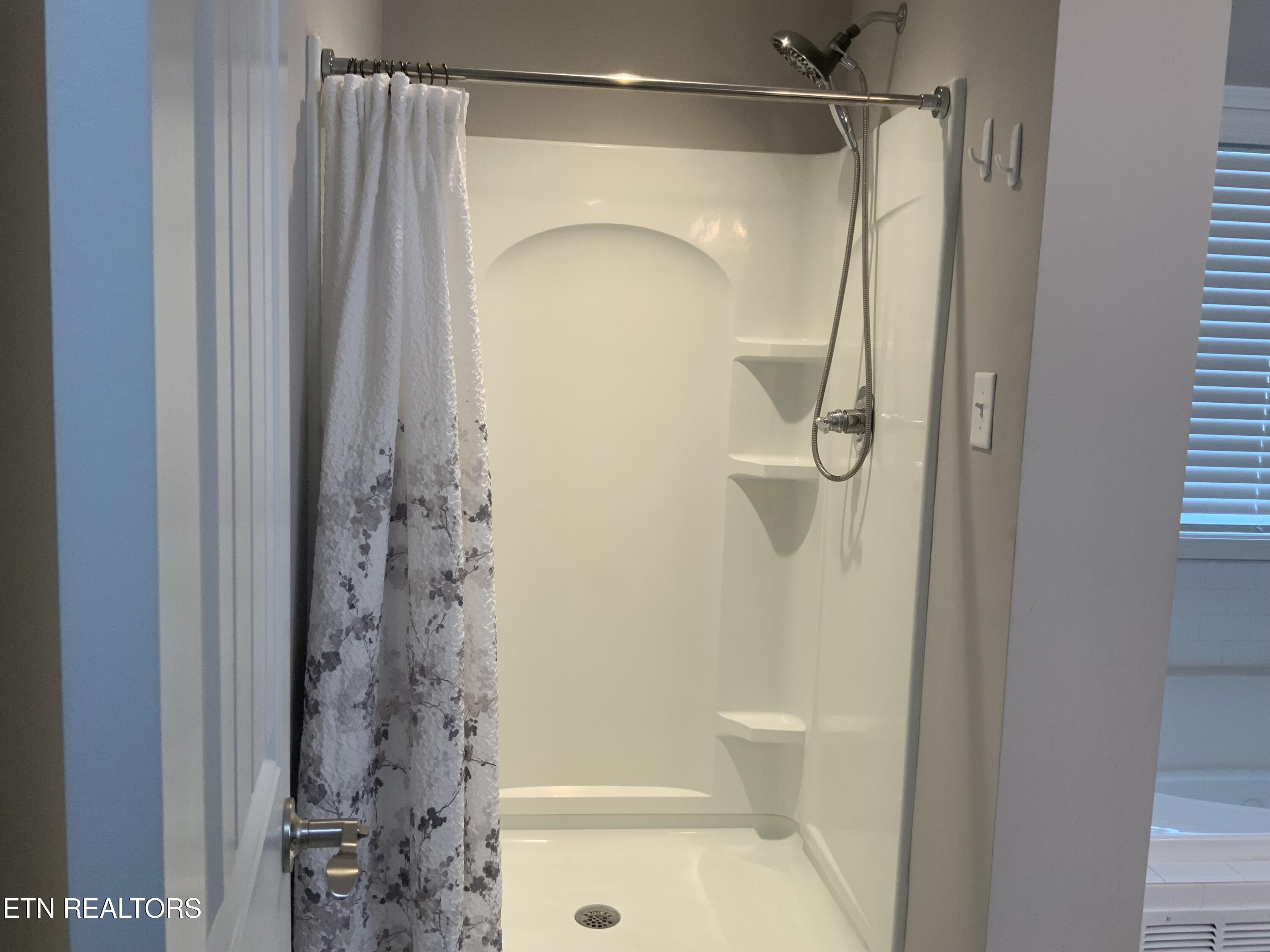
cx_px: 635
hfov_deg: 61.7
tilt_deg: -6.4
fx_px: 1064
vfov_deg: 48.2
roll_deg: -1.4
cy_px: 476
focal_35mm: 29
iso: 50
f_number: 1.8
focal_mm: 3
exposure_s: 1/60
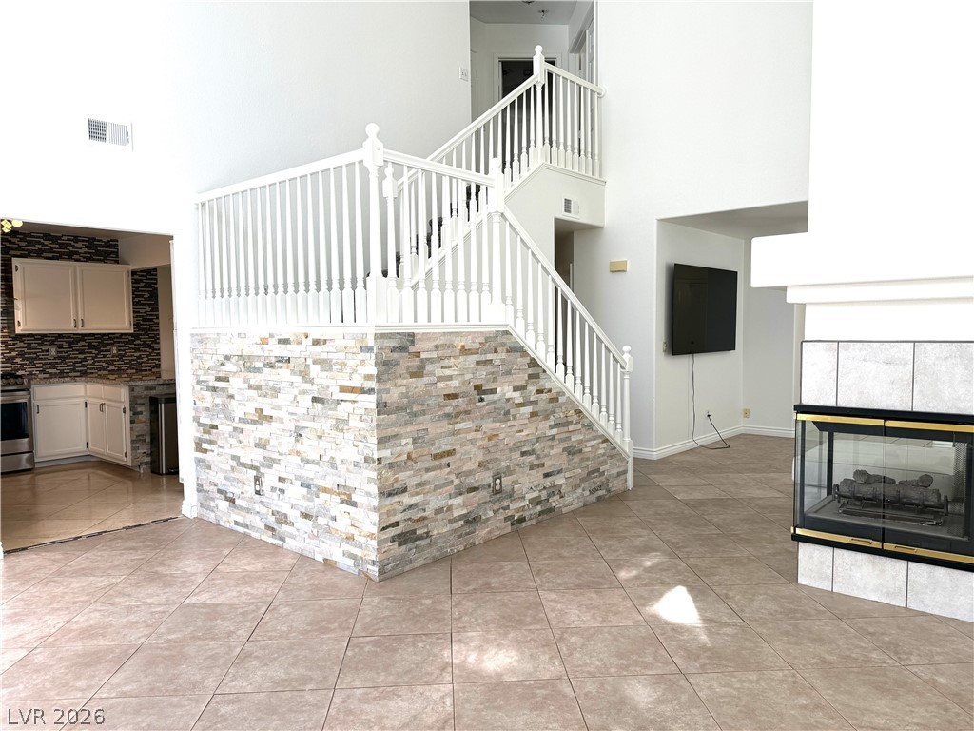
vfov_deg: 56.8
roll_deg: +0.6
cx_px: 487
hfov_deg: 71.6
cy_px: 366
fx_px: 675
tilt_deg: -3.2
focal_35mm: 24
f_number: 1.78
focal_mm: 6.76
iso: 64
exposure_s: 1/183
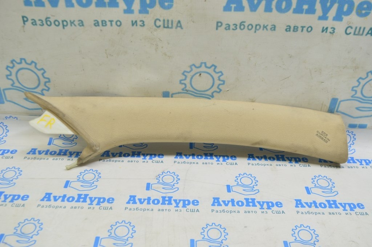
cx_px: 186
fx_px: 372
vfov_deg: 36.8
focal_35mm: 36
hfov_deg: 53.2
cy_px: 124
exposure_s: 1/20
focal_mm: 24
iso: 400
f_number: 5.6
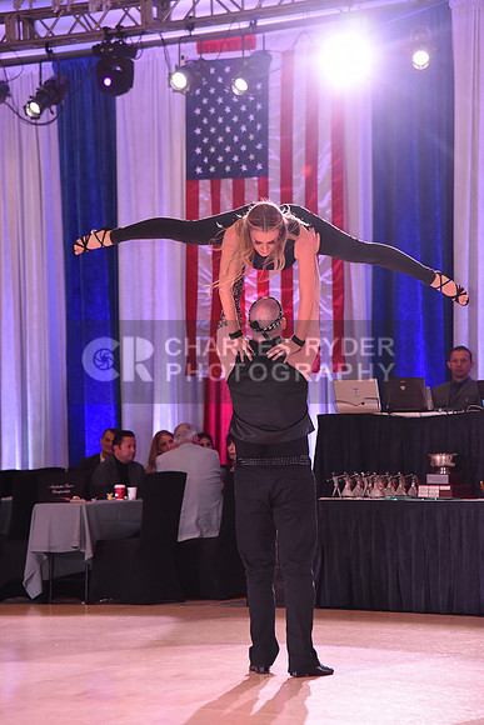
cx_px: 242
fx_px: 2418
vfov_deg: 17.1
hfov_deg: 11.4
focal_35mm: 120
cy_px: 362
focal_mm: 120
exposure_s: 1/250
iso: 2500
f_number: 5.6
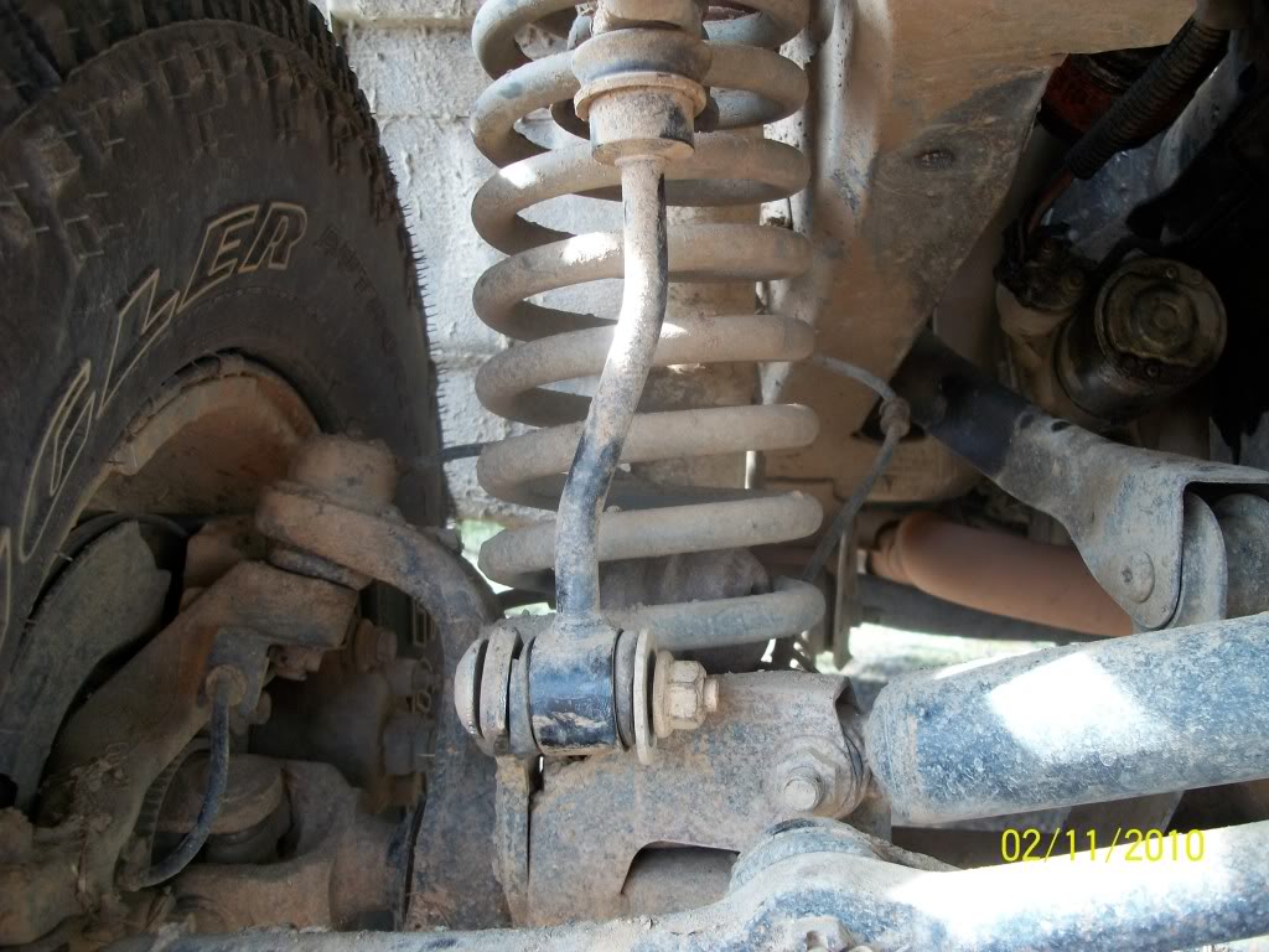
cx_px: 634
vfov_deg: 44.2
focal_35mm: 32
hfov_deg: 56.8
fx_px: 1173
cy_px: 476
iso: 80
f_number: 2.9
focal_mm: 5.7
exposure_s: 1/60
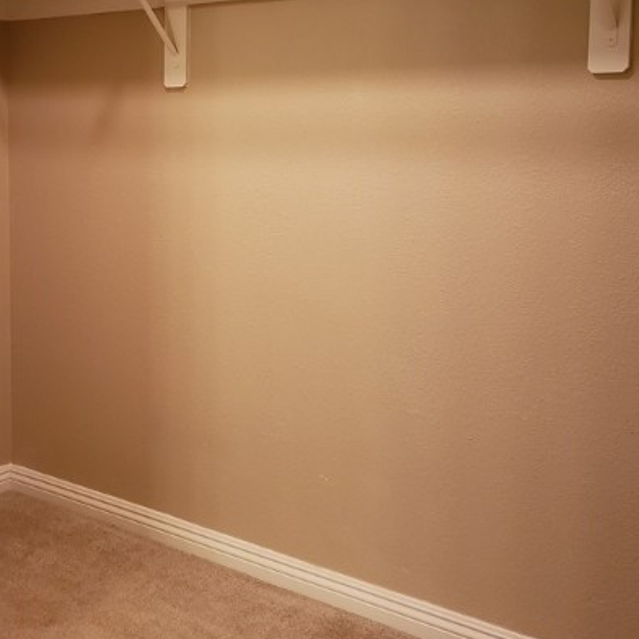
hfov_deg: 37.0
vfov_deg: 37.0
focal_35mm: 45
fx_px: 940
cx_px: 192
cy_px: 199
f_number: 1.5
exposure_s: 1/30
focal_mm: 4.3
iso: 250
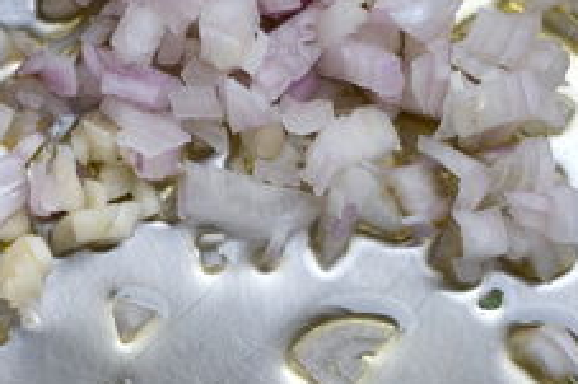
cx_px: 53
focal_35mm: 149
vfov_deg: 9.2
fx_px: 2390
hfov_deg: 13.7
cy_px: 323
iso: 125
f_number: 2.8
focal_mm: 30
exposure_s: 1/56
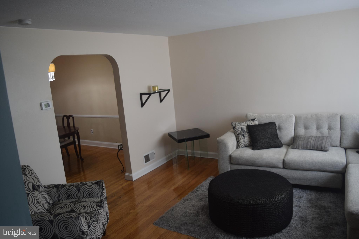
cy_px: 120
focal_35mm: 36
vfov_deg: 36.9
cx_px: 180
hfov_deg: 53.1
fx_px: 359
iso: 560
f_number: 4
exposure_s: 1/60
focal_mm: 24
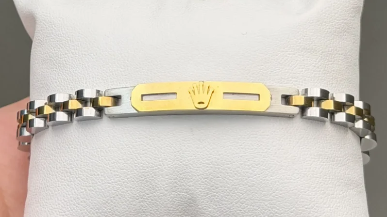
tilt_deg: -77.4
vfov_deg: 17.2
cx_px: 194
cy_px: 129
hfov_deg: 30.2
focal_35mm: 70
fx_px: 718
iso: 80
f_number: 1.78
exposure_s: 1/987
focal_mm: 6.76
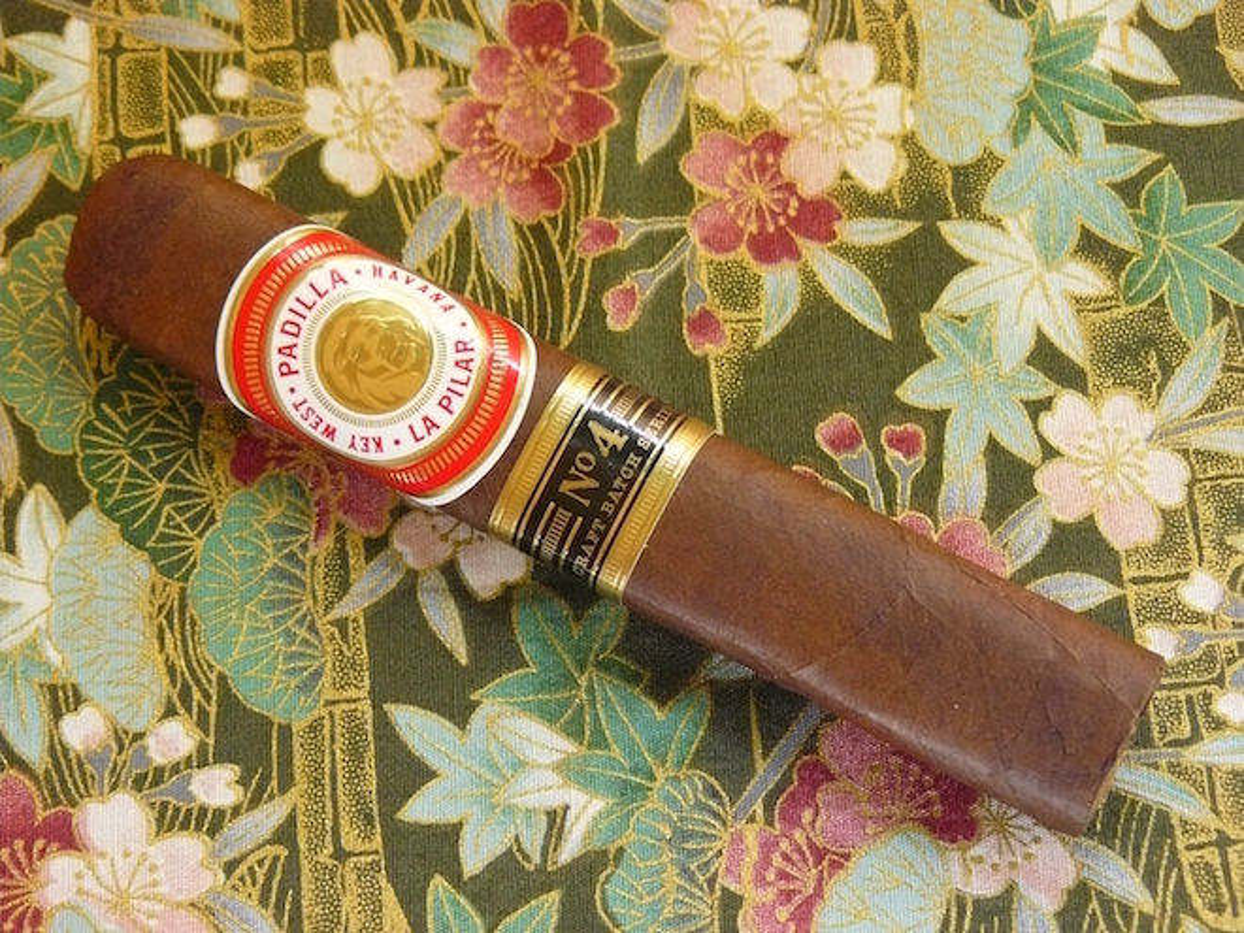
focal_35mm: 80
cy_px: 466
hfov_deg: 24.4
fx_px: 2875
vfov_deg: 18.4
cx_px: 622
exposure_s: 1/13
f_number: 3.2
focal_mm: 13.4
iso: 400
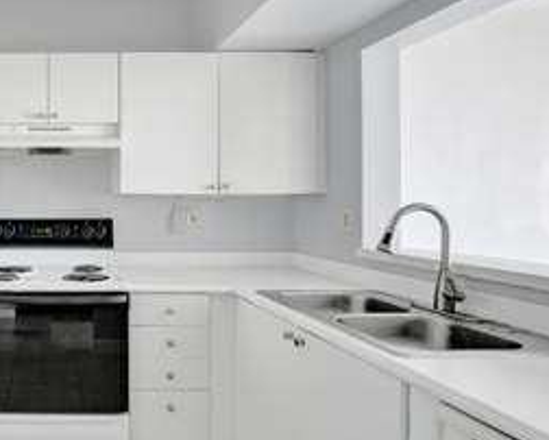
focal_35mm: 25
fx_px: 407
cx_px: 48
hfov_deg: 57.7
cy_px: 201
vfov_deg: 56.8
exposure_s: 1/200
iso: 1250
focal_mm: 14
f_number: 2.8
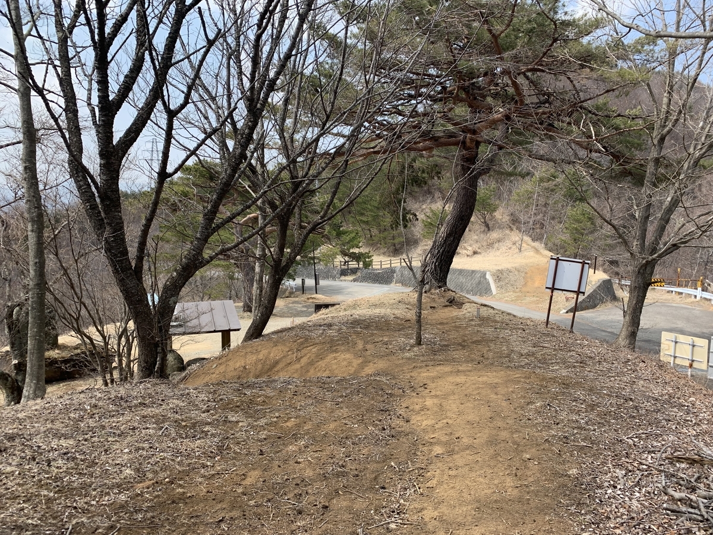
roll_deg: -0.1
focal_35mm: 26
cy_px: 268
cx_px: 356
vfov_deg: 53.1
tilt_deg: -5.9
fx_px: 536
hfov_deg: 67.3
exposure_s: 1/727
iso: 25
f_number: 1.8
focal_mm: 4.25
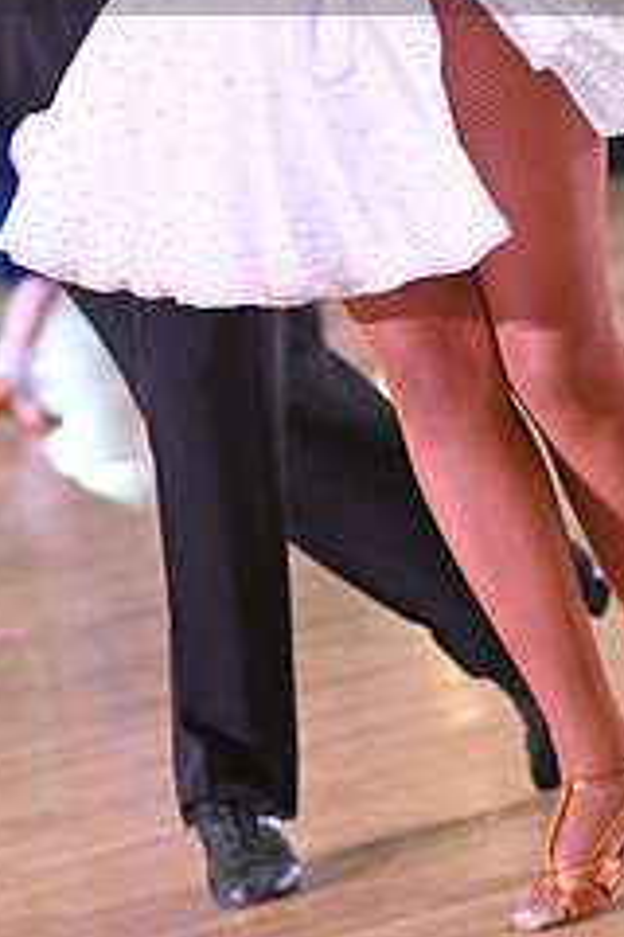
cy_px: -113
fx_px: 7539
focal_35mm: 290
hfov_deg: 4.7
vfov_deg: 7.1
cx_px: 287
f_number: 5
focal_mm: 120
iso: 4000
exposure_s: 1/320
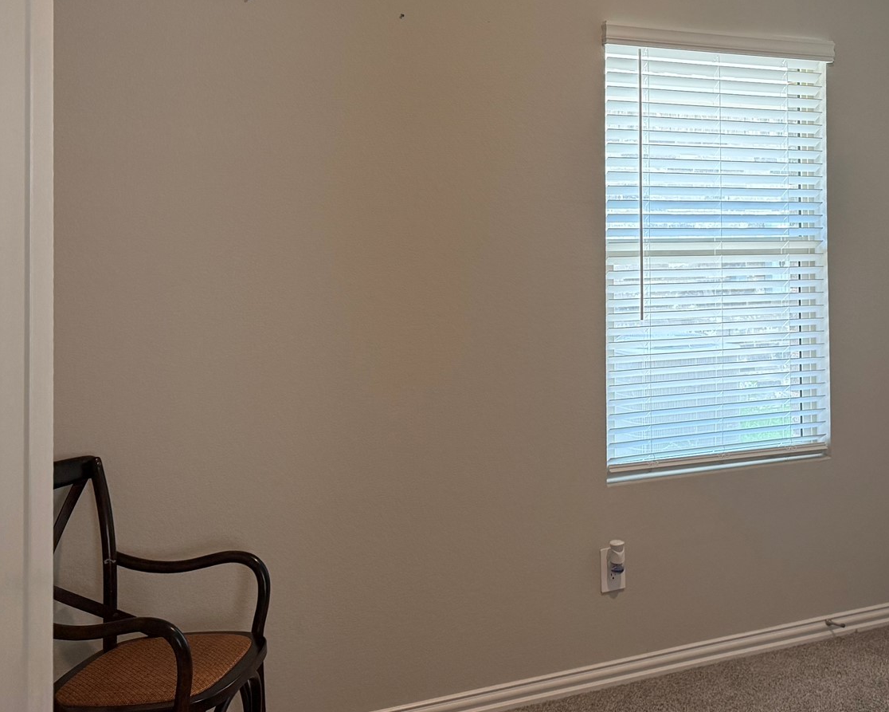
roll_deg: +0.5
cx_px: 656
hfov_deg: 41.7
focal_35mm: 43
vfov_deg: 34.4
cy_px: 202
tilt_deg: +1.1
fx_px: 1131
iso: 200
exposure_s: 1/120
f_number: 1.78
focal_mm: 6.76
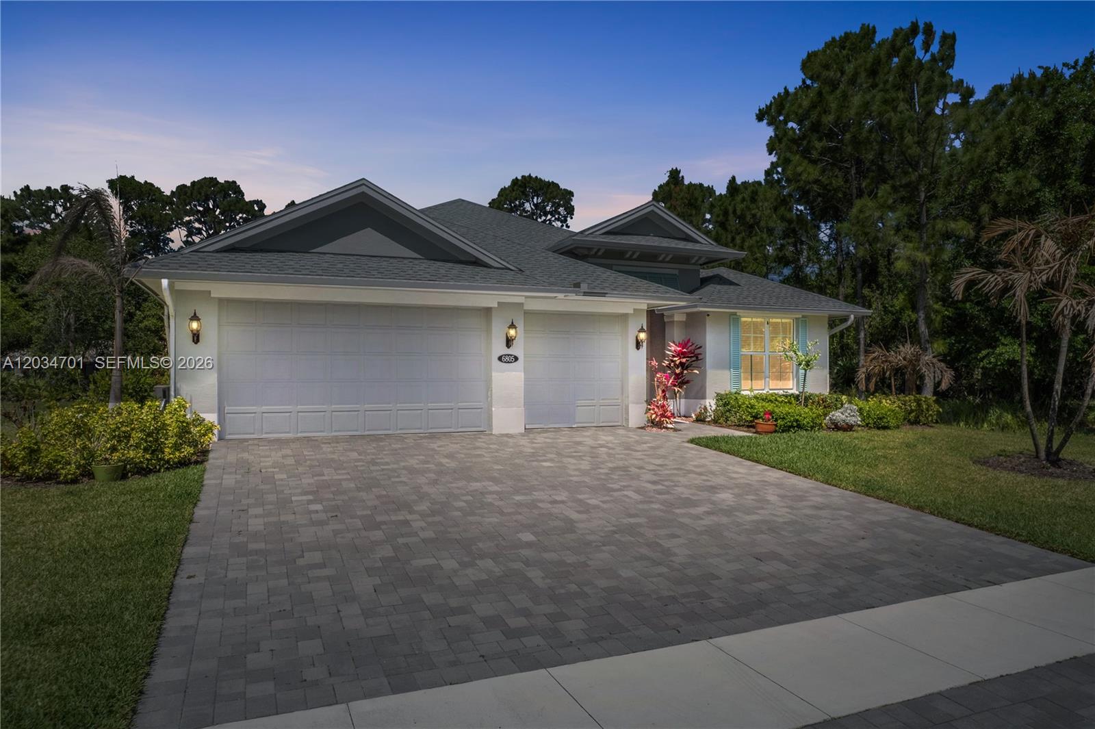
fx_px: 669
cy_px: 364
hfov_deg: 78.6
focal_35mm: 22
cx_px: 548
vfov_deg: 57.2
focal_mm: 8.38
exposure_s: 1/2500
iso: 100
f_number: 2.8
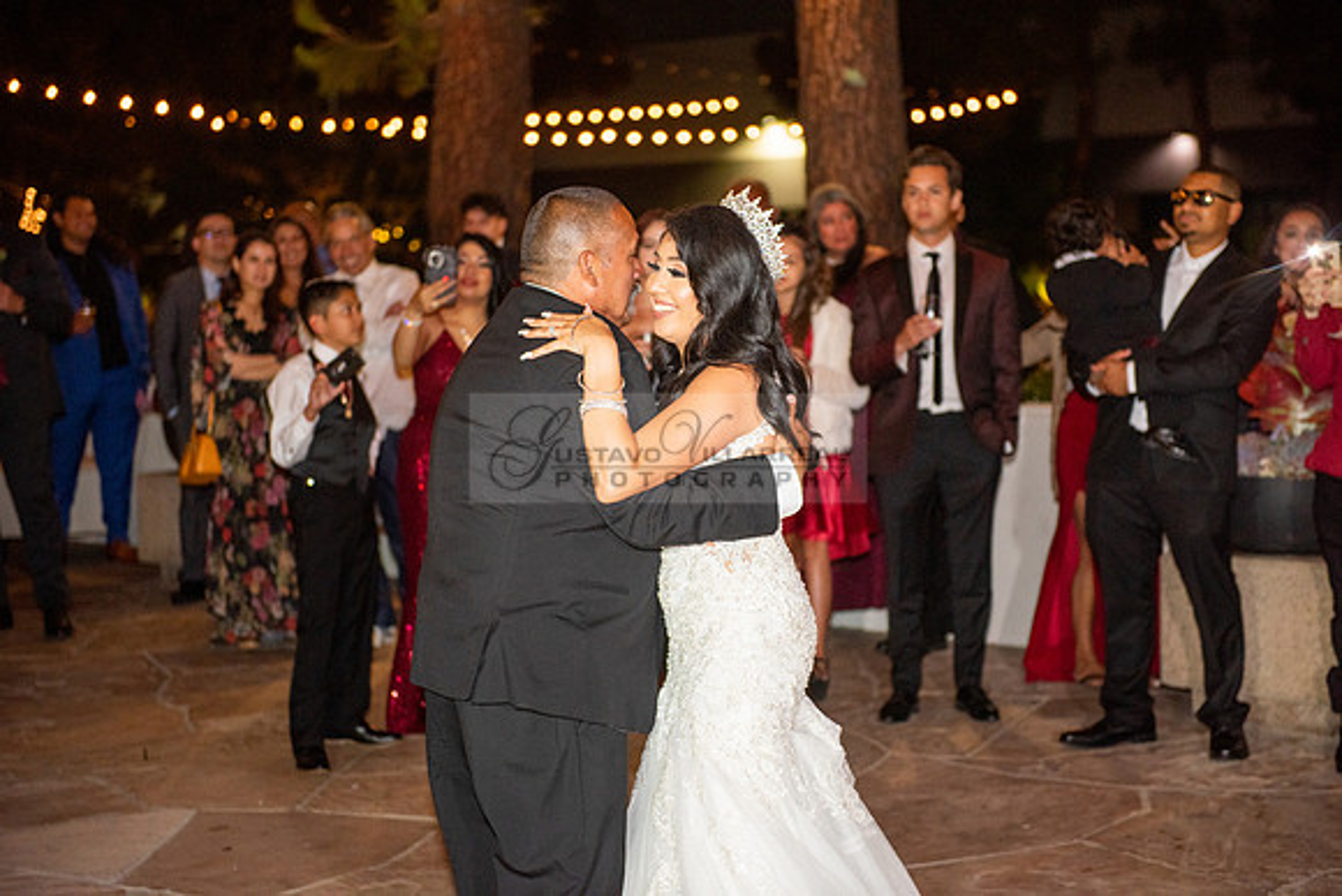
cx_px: 671
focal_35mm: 70
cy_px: 448
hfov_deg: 28.8
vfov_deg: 19.5
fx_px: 2610
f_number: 2.8
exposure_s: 1/125
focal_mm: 70
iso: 1250
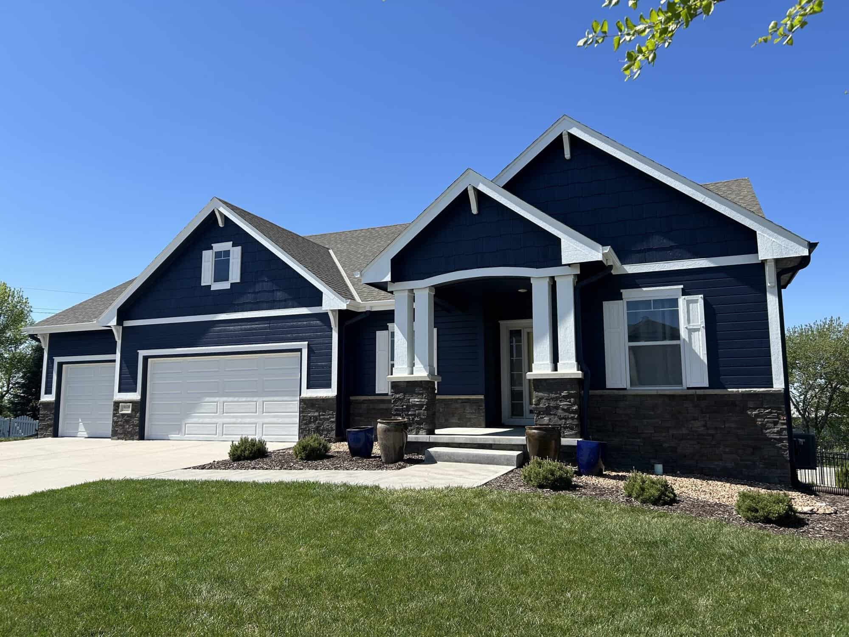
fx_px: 638
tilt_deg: +7.3
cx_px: 424
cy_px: 318
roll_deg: +0.2
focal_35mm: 26
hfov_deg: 67.3
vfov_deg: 53.1
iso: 50
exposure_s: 1/3077
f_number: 1.5
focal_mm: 5.7
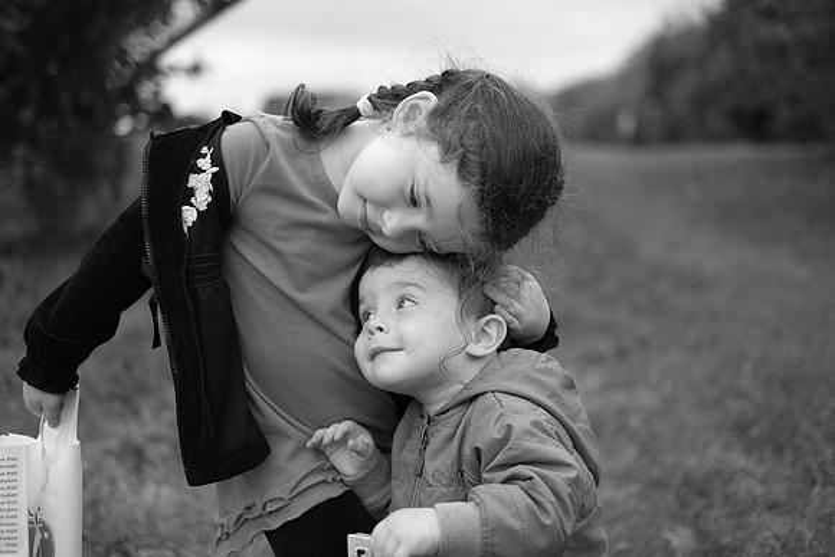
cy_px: 278
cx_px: 418
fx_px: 1230
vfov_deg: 25.5
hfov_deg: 37.5
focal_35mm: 53
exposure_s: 1/1600
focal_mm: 35
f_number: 1.4
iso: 200
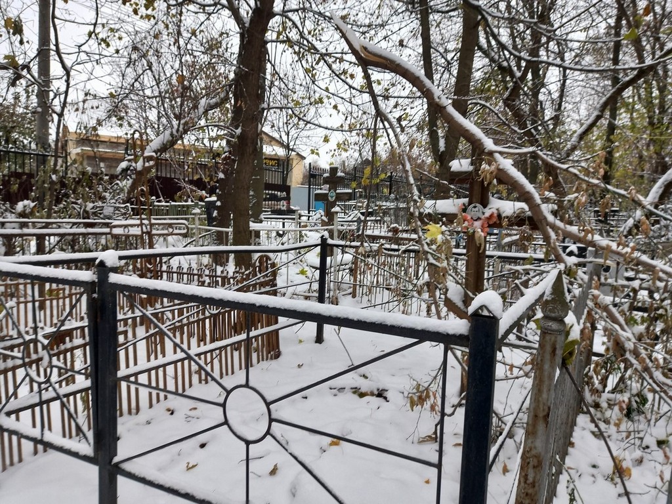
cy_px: 252
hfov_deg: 69.4
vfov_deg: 54.9
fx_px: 485
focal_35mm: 25
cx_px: 336
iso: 32
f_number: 2
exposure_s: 1/50
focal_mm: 4.6
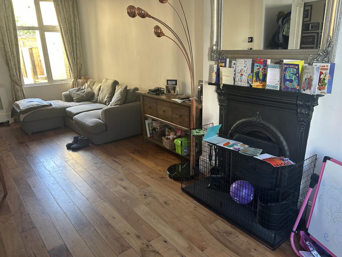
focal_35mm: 26
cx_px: 171
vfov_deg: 53.1
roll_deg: +1.5
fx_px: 257
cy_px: 128
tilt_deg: -17.9
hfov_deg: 67.3
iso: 160
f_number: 1.5
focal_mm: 5.7
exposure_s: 1/60
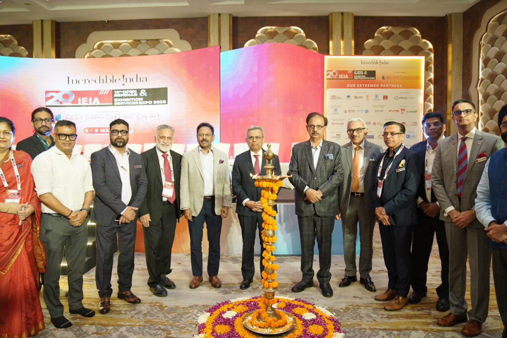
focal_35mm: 24
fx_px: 338
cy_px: 169
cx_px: 254
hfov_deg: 73.7
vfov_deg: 53.1
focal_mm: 24
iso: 1250
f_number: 2.8
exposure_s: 1/200
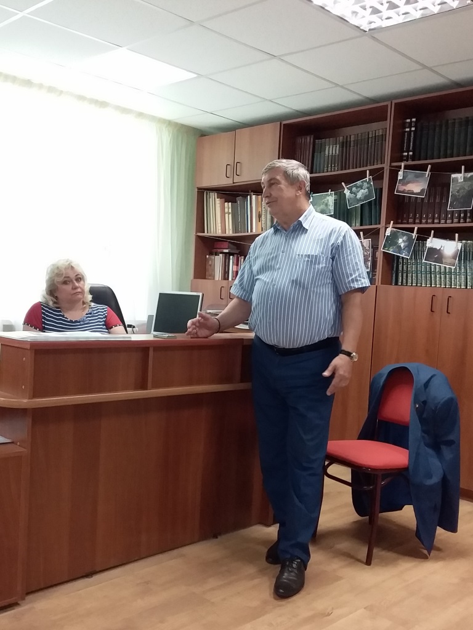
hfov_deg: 45.4
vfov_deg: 58.4
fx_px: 565
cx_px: 236
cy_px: 315
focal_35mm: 31
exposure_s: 1/25
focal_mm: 3.3
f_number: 2.2
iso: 160
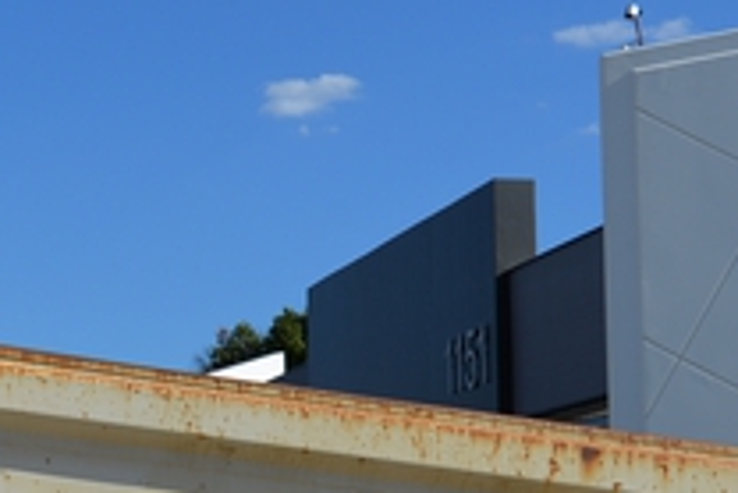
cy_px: 543
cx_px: -67
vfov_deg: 12.9
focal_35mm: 104
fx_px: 2133
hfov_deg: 18.9
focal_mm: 21
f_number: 8
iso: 100
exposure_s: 1/250
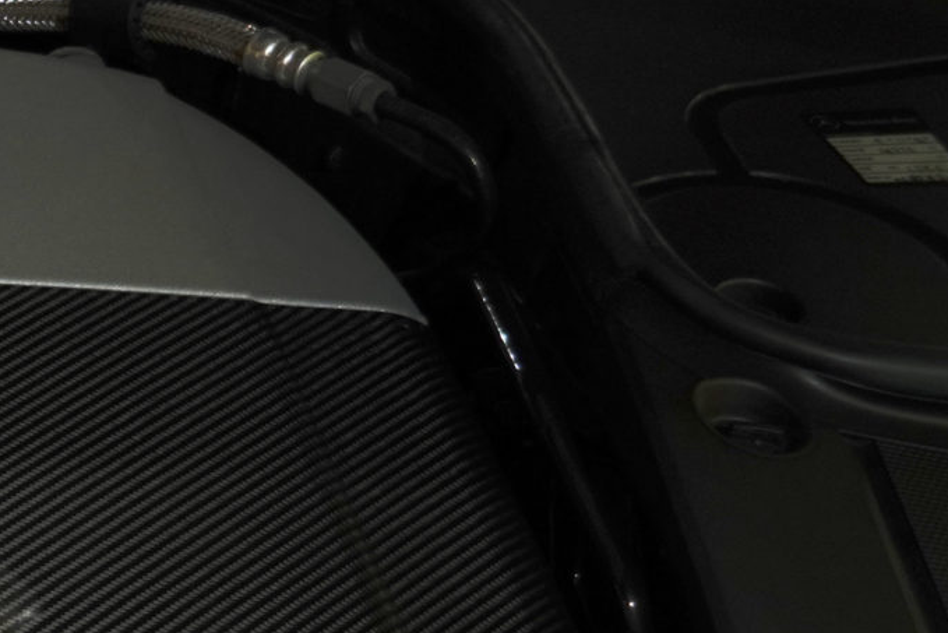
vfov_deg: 9.2
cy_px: 733
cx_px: -628
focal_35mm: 147
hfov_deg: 12.9
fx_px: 3872
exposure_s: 1/40
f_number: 4
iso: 640
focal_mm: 26
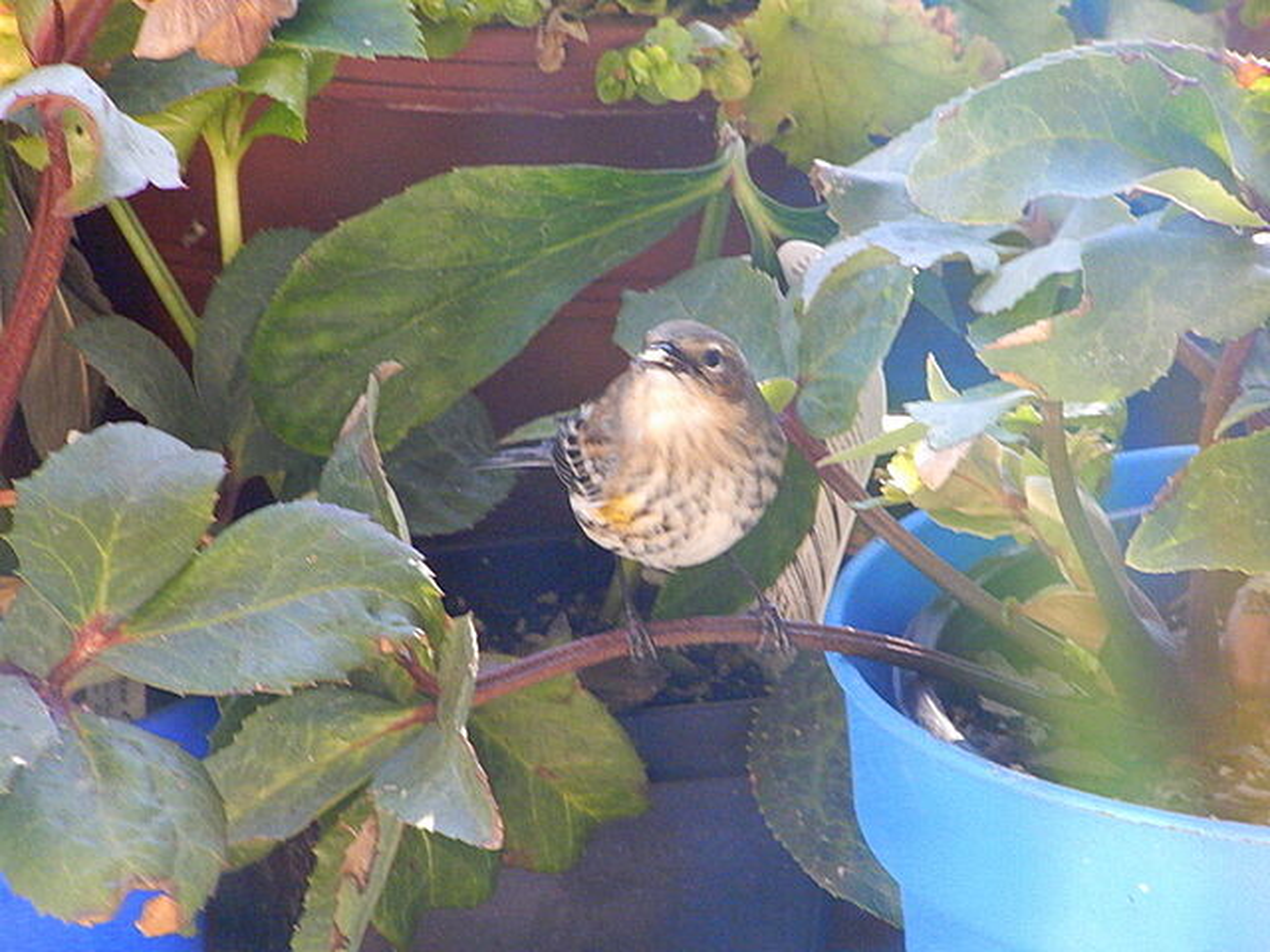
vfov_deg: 3.0
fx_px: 18344
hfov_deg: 4.0
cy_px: 476
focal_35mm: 500
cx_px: 635
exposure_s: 1/30
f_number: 8
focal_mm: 89.2
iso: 800
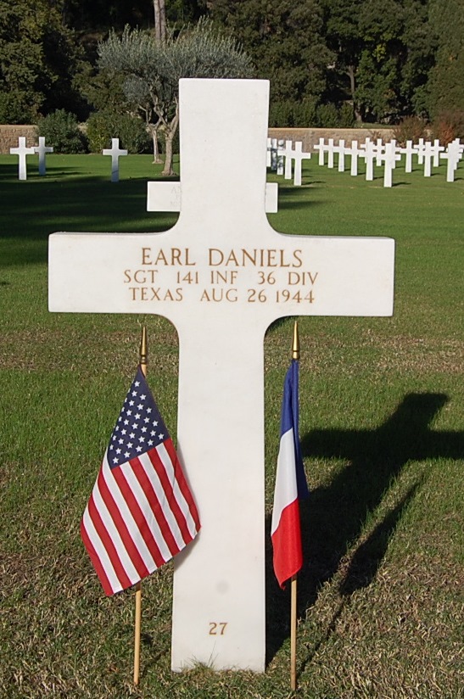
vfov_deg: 57.3
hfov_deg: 39.9
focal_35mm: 33
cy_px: 350
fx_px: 640
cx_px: 232
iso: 200
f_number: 10
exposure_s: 1/400
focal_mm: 22
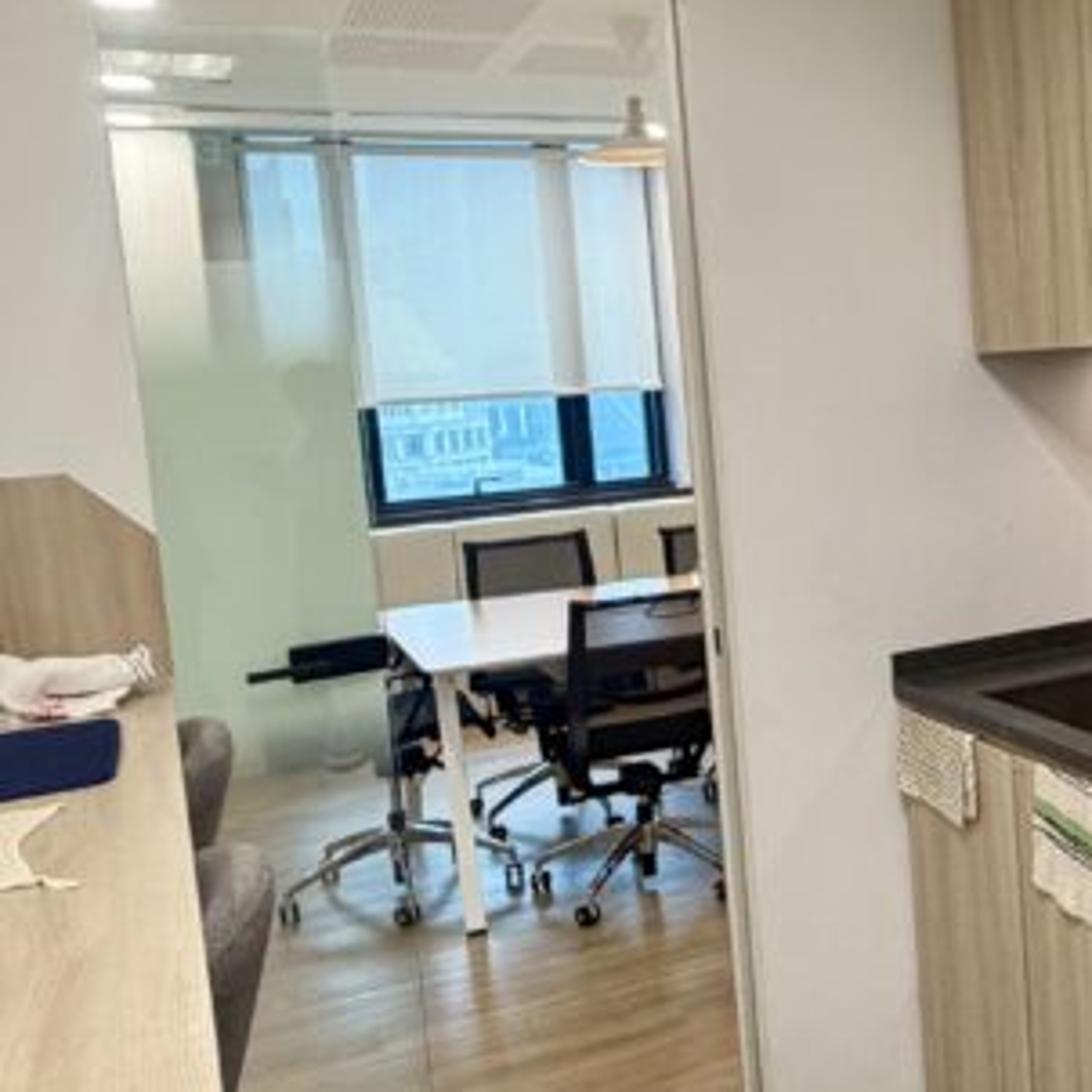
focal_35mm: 42
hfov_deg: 36.7
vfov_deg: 40.0
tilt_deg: -5.4
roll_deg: +3.9
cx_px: 1041
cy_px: 488
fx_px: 1499
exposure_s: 1/100
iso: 250
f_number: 2.2
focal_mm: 2.22
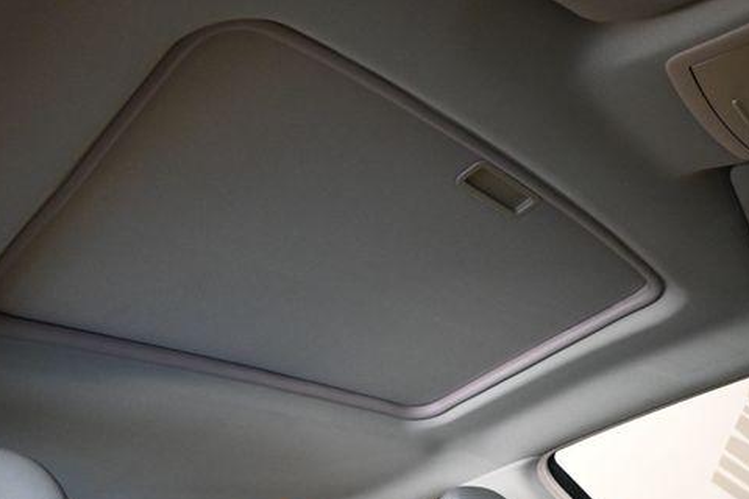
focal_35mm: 32
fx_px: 666
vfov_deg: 41.1
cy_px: 256
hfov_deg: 58.3
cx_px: 306
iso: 3200
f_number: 3.5
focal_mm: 16
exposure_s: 1/80
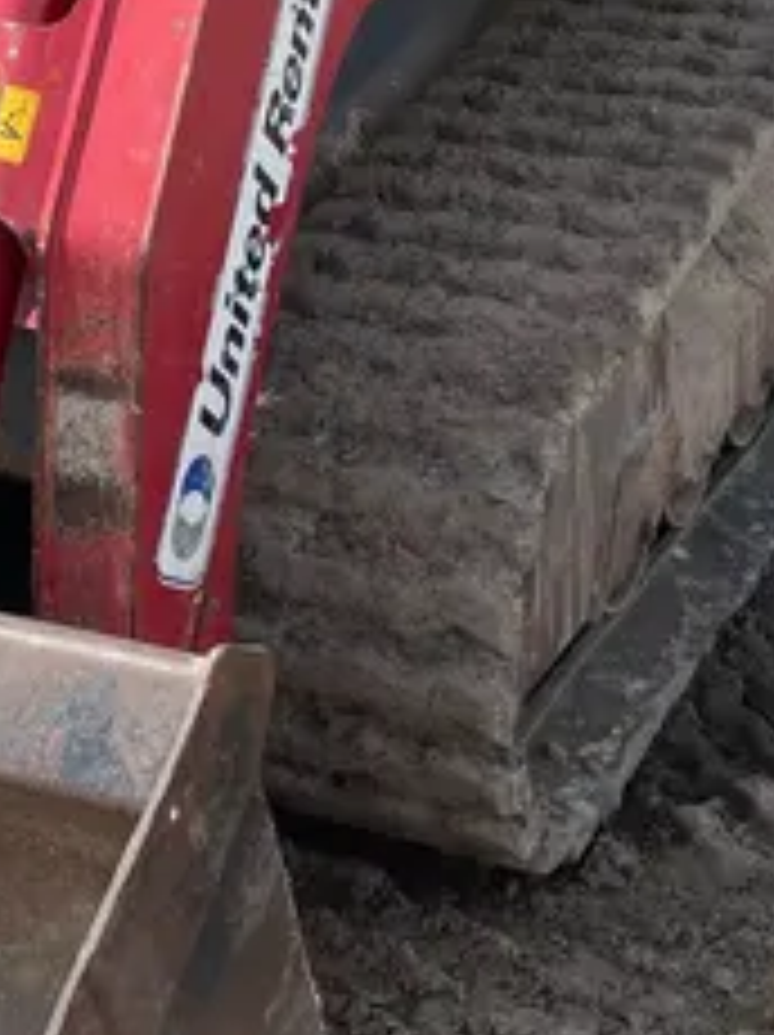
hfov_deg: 17.7
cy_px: 88
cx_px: 256
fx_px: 2479
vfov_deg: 22.9
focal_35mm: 83
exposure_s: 1/2959
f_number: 1.6
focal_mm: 4.2
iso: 50
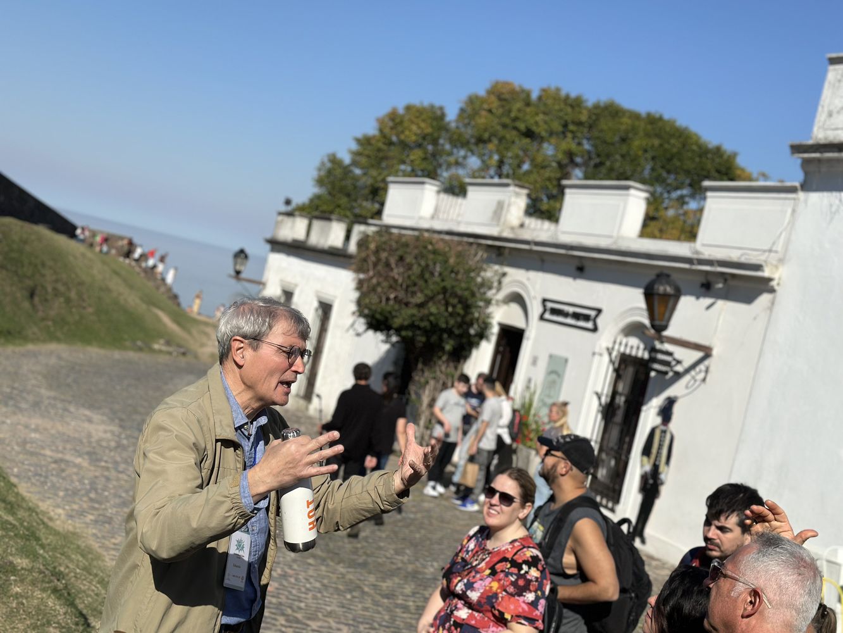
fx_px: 1169
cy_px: 316
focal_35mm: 48
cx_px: 422
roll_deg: -13.1
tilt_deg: -1.5
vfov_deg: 30.3
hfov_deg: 39.7
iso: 100
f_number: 1.78
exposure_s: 1/8929
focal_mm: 6.86
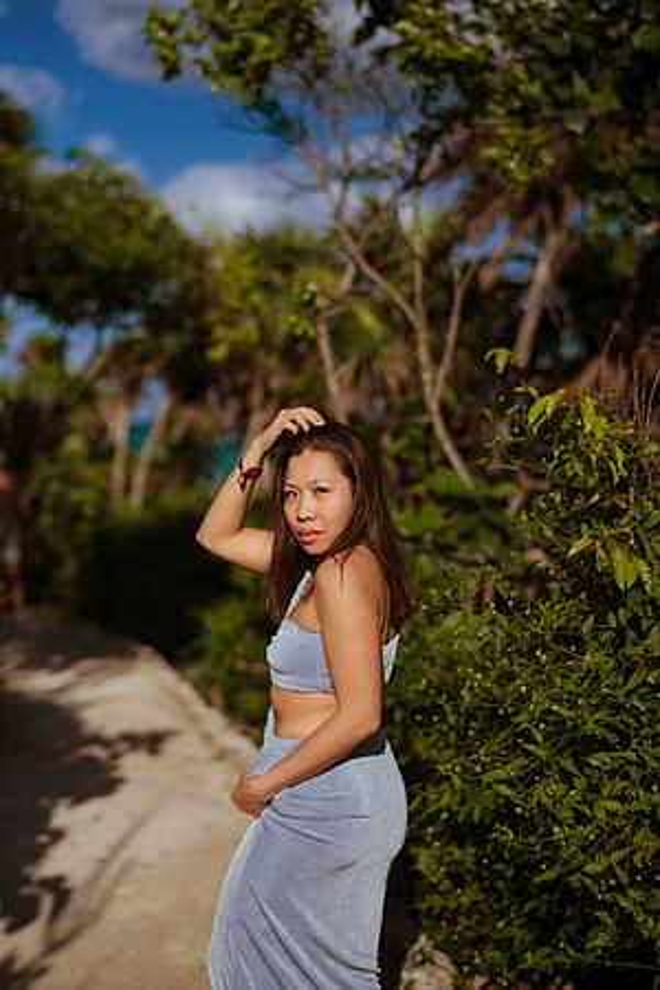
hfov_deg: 23.4
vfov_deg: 34.5
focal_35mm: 58
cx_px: 330
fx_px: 1595
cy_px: 495
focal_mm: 58
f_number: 2
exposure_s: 1/8000
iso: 50
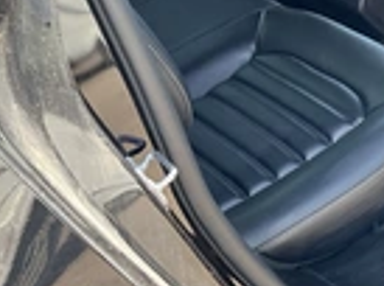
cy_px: 8
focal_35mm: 82
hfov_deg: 22.7
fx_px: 907
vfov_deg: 17.5
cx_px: 404
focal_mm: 3
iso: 50
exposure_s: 1/122
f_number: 1.8
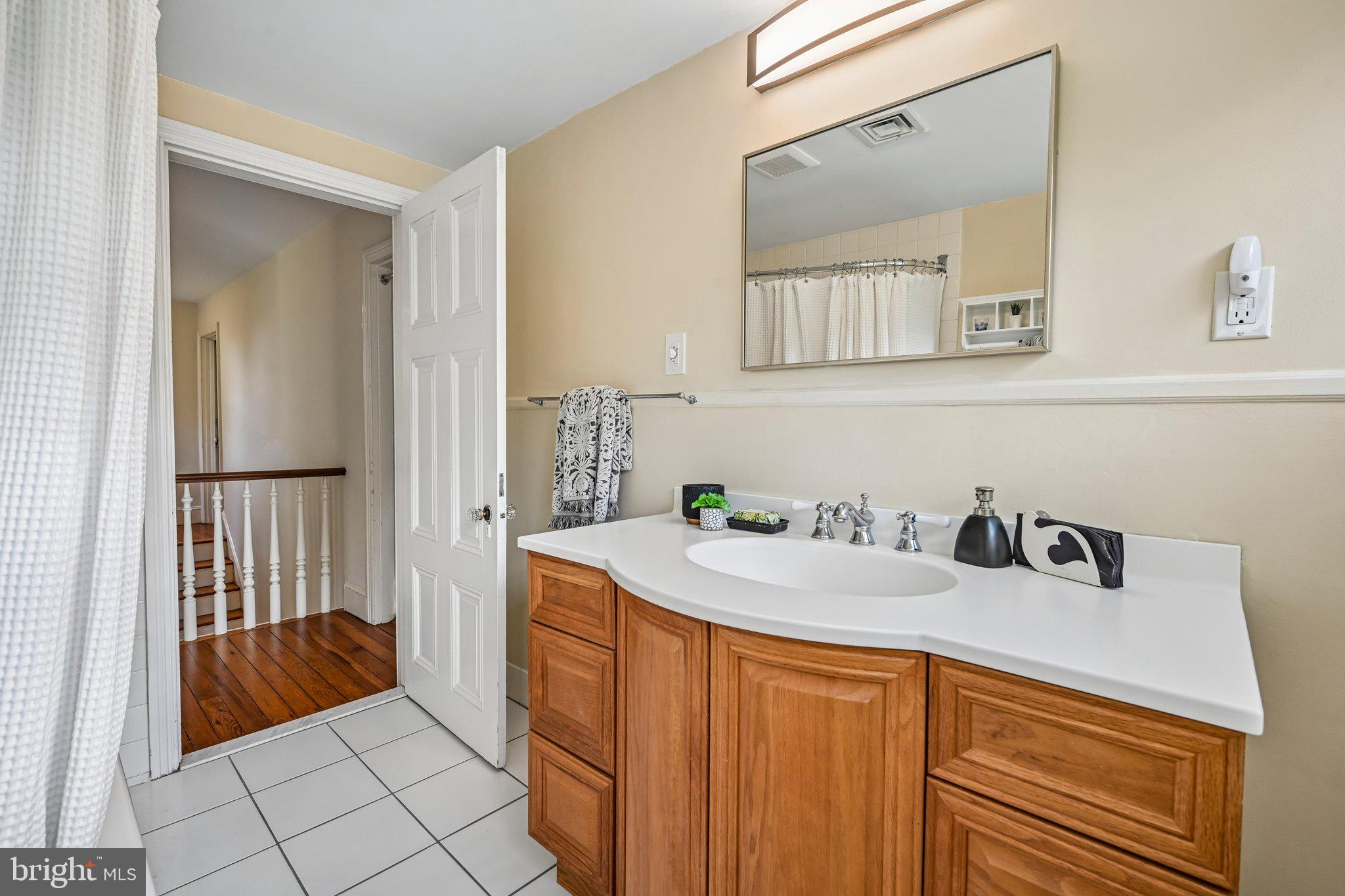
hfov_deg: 96.7
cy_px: 448
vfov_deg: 73.7
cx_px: 672
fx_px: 598
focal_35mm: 16
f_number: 8
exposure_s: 1/250
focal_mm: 16
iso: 800
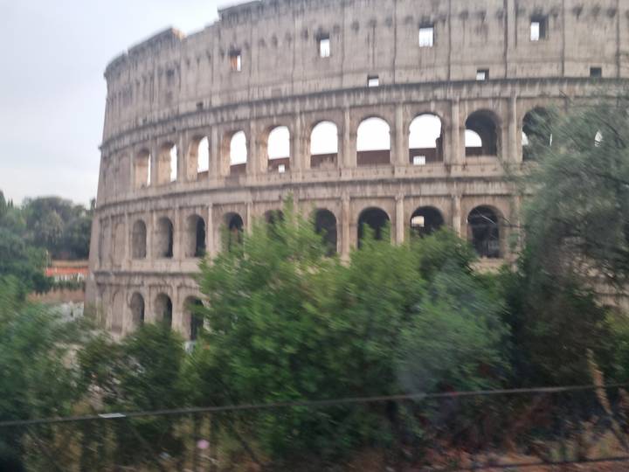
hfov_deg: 67.3
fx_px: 472
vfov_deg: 53.1
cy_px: 236
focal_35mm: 26
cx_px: 314
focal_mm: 5.4
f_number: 1.8
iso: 160
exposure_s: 1/50
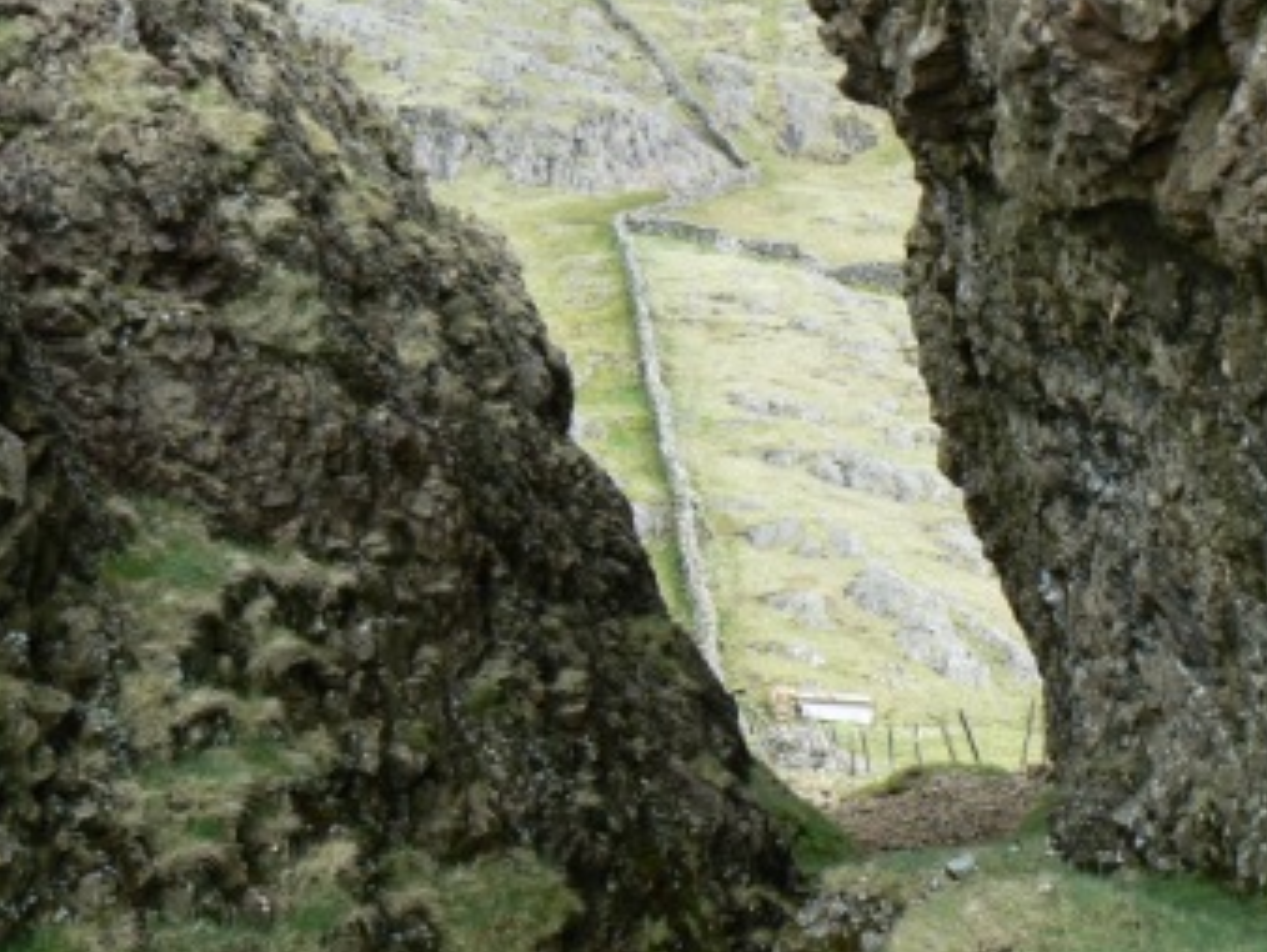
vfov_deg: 31.5
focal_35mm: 46
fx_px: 1685
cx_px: 746
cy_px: 517
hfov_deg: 41.1
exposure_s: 1/100
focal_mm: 6
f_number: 4.5
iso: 80
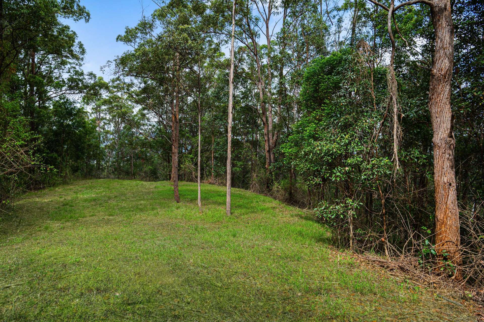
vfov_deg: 51.2
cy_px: 161
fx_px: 336
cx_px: 242
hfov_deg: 71.6
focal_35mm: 25
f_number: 5.6
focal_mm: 25
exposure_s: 1/250
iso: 160
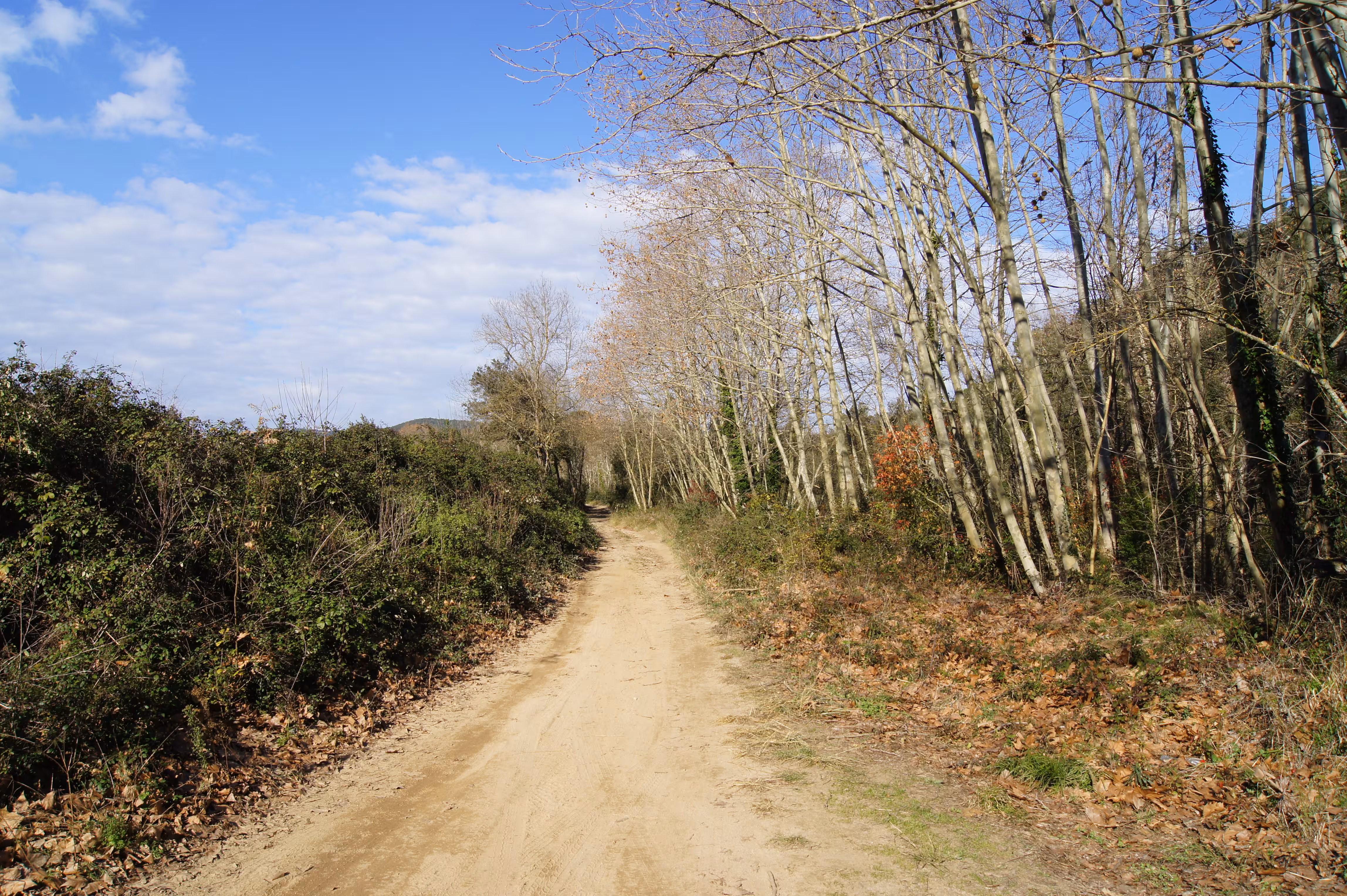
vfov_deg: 47.9
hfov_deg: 67.4
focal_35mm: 27
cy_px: 448
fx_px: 1010
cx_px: 674
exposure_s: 1/125
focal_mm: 18
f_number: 11
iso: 100
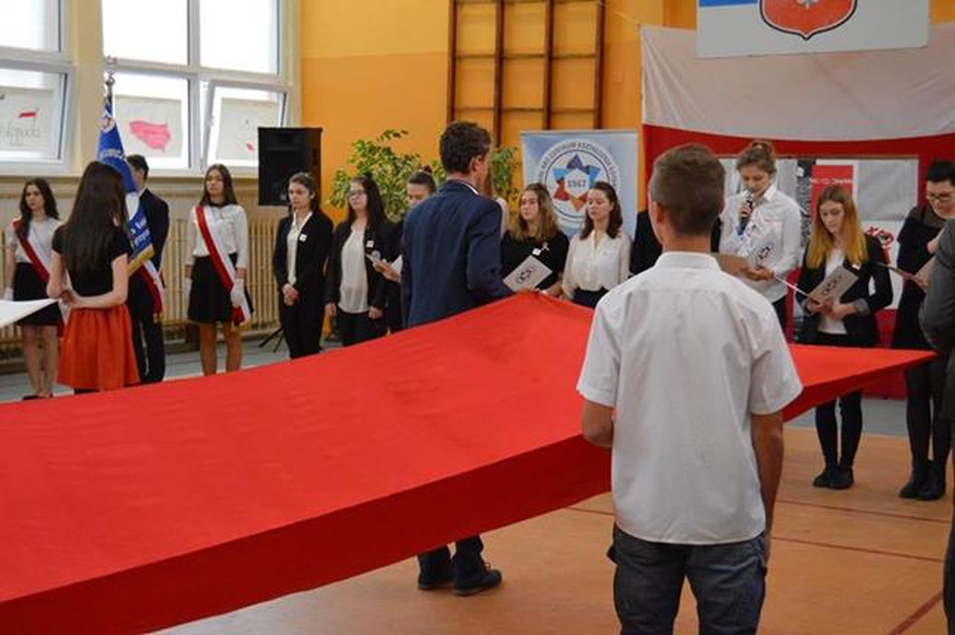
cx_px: 478
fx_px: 1391
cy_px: 318
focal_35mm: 52
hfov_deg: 37.9
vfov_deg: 25.7
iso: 3200
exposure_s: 1/160
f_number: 4.5
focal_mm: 35
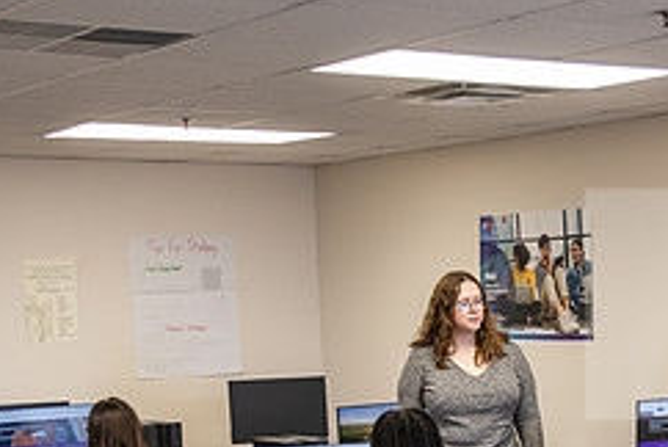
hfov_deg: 22.1
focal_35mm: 91
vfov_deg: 14.6
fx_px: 1691
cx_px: 502
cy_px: 523
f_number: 3.5
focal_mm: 38
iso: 1250
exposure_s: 1/160
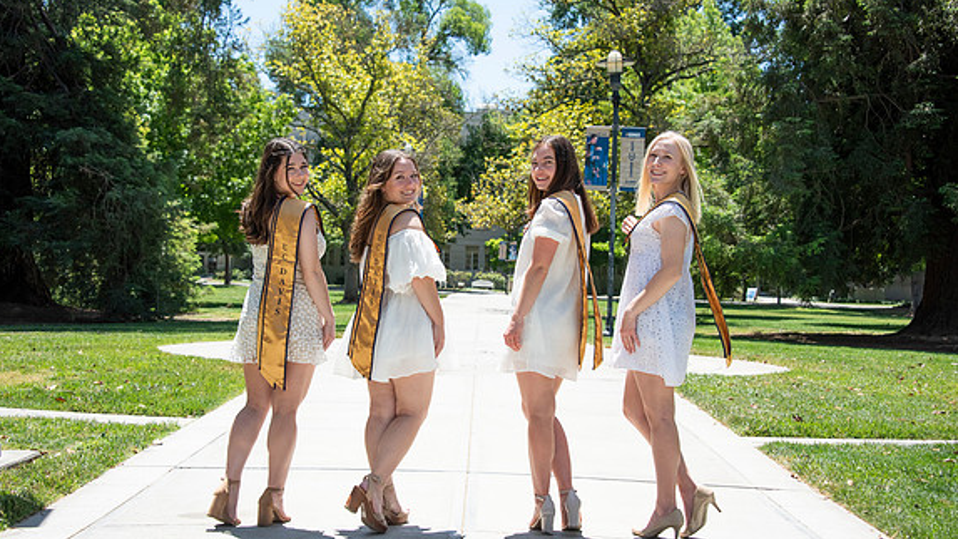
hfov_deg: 39.2
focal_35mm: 53
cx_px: 475
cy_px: 274
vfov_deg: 22.6
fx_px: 1346
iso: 500
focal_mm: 50
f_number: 5.6
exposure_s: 1/2500
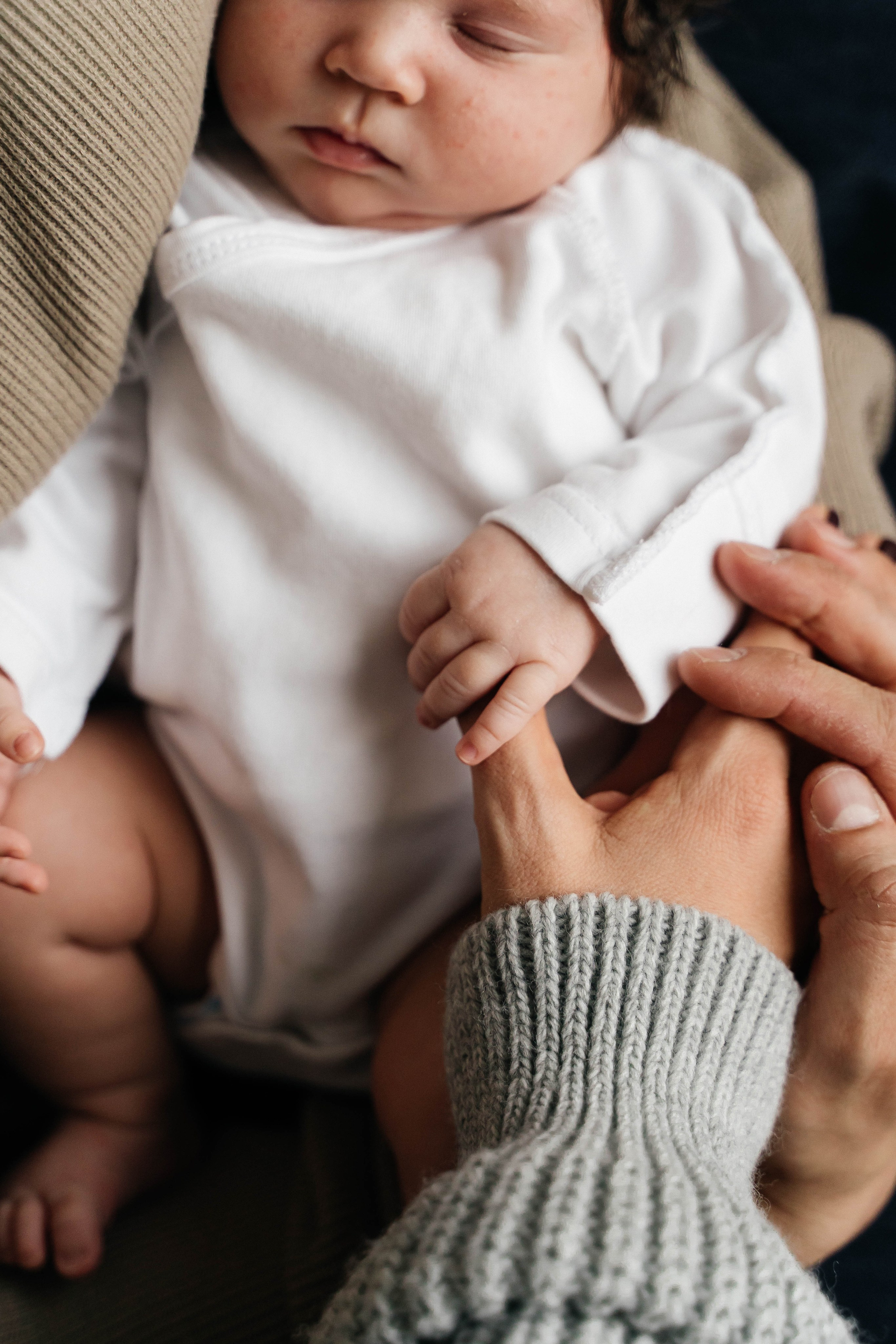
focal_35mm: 54
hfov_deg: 25.1
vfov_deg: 36.9
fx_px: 2016
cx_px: 448
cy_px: 672
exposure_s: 1/640
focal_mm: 54
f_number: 3.2
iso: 1000
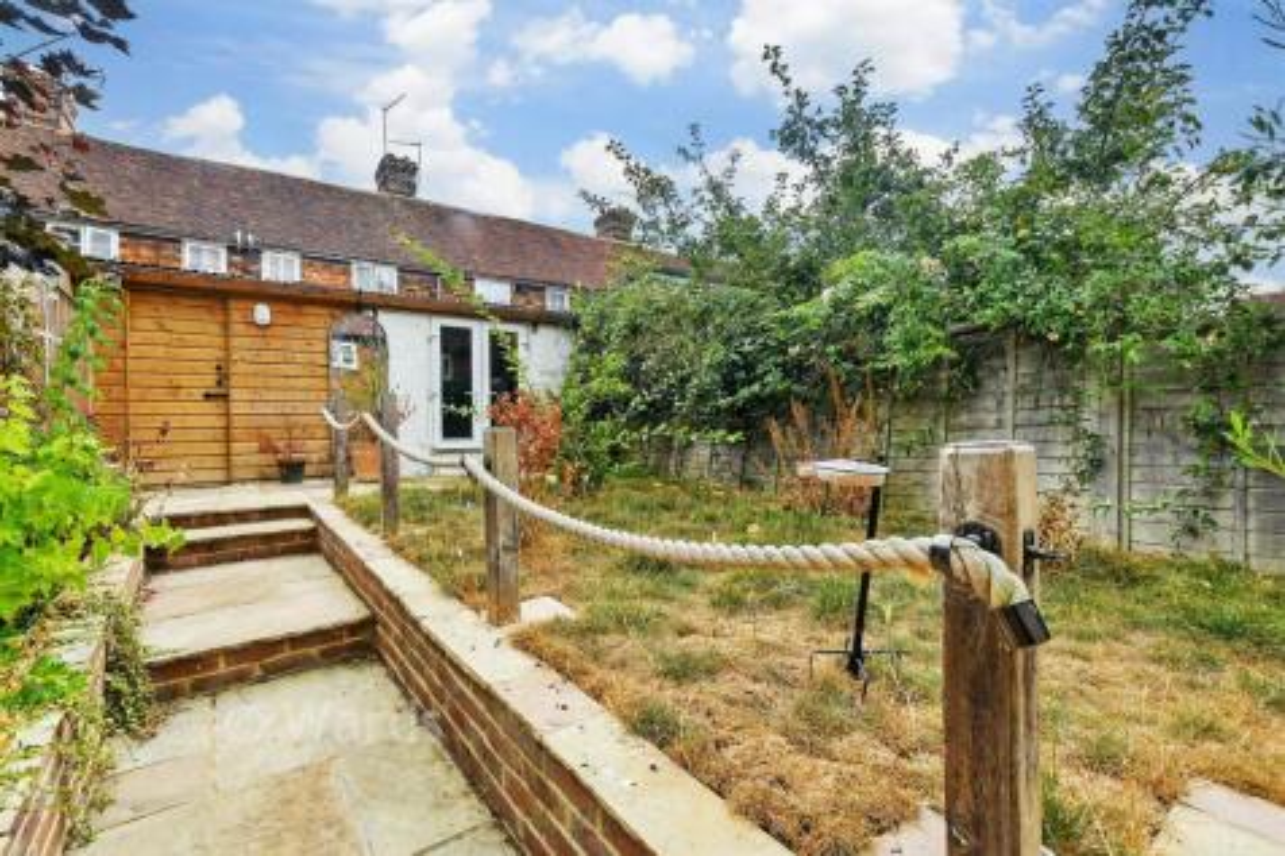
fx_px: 535
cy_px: 428
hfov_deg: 100.4
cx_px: 642
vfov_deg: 77.3
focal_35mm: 15
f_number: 8
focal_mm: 10
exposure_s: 1/125
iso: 160
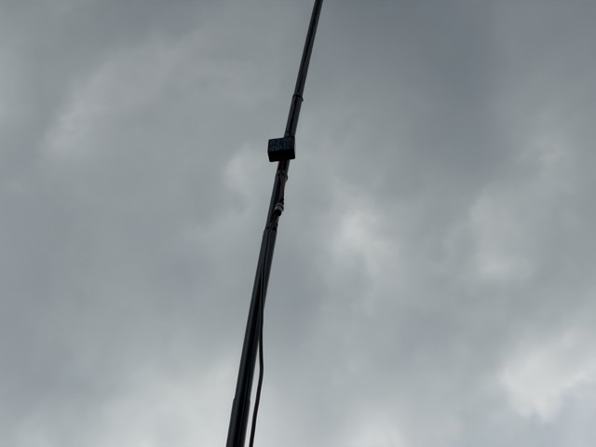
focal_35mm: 200
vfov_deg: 7.4
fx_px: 3443
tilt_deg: +71.0
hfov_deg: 9.9
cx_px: 298
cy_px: 224
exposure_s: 1/1724
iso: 16
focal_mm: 16.89
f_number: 2.8
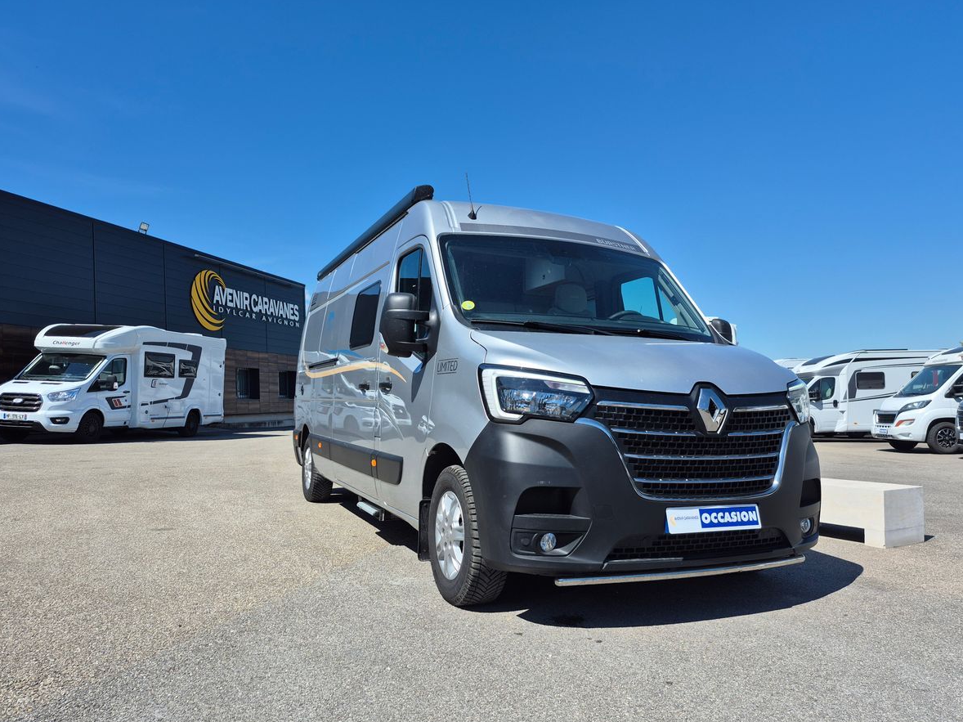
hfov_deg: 69.3
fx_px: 695
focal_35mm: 25
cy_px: 389
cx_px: 520
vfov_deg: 54.8
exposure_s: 1/1892
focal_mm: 5.4
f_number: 1.8
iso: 25
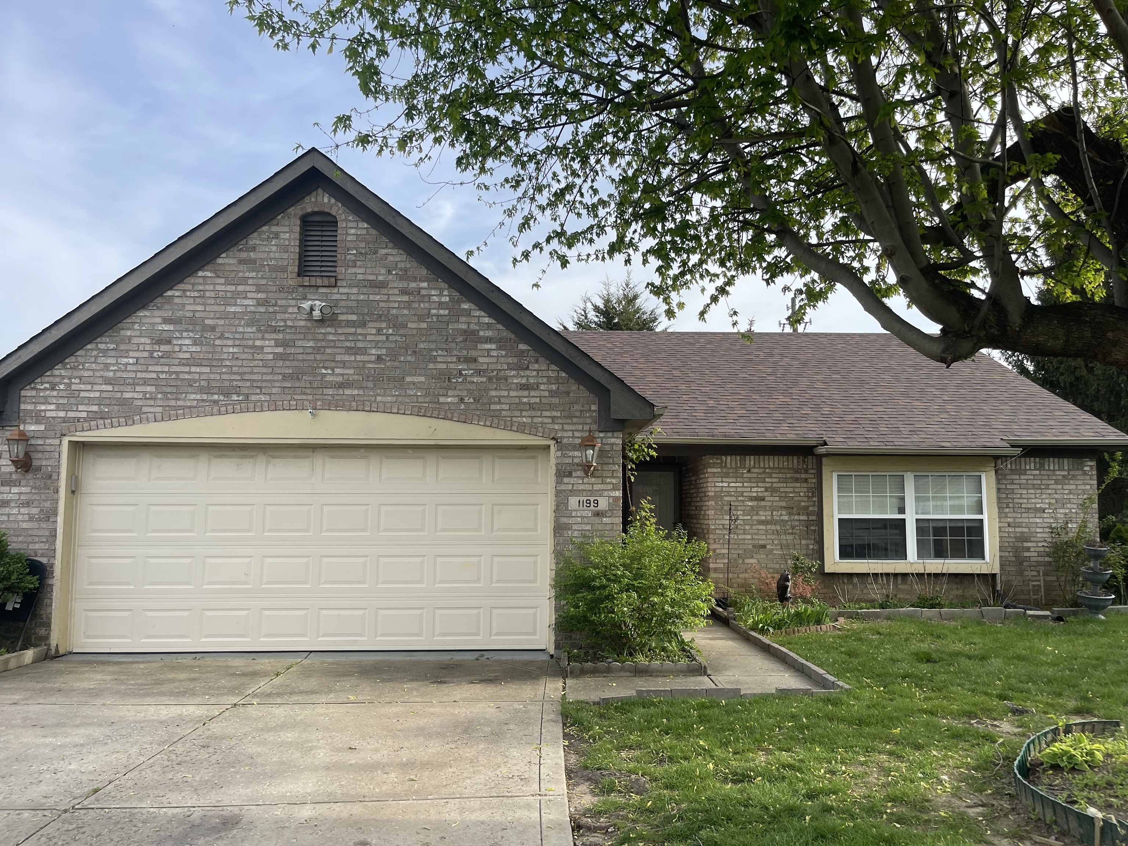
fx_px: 815
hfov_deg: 69.4
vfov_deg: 54.9
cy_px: 423
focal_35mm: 25
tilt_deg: +4.7
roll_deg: -0.3
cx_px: 564
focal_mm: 5.1
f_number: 1.6
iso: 32
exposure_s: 1/1323
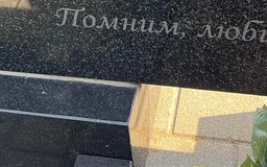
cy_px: -126
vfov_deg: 13.7
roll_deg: +4.9
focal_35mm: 86
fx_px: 626
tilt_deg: -33.7
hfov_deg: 24.1
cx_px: 141
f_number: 1.5
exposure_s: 1/340
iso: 50
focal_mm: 5.7
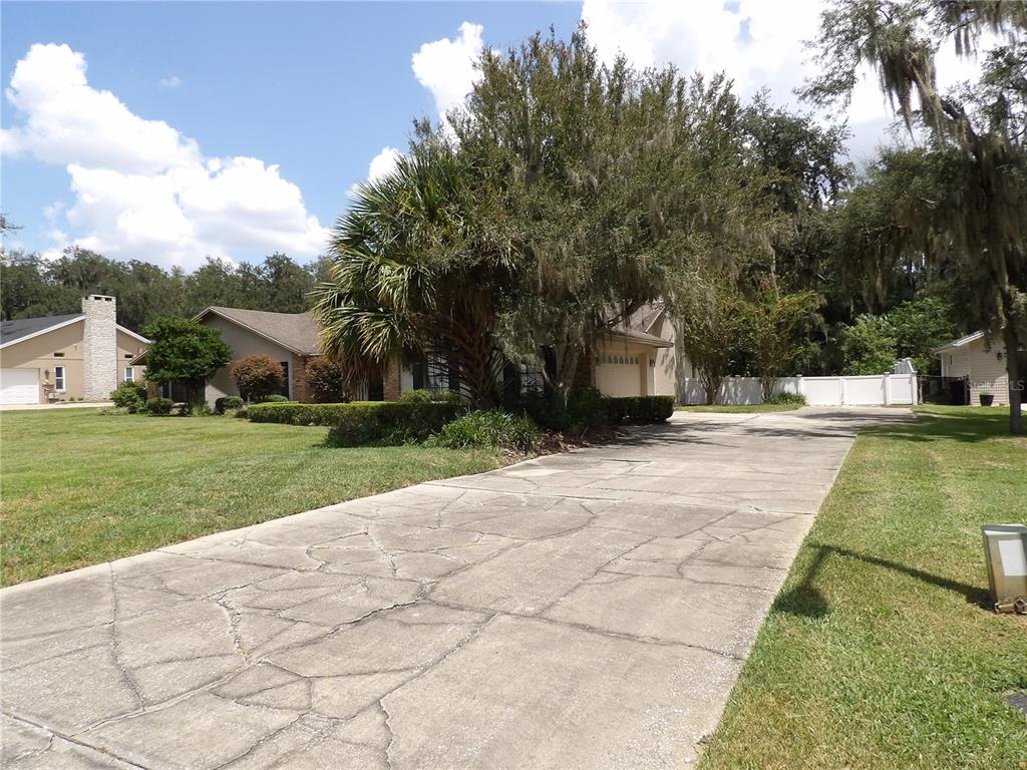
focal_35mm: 24
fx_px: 712
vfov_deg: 56.8
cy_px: 385
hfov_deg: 71.6
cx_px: 514
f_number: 4.6
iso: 100
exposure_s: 1/512
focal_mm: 4.3
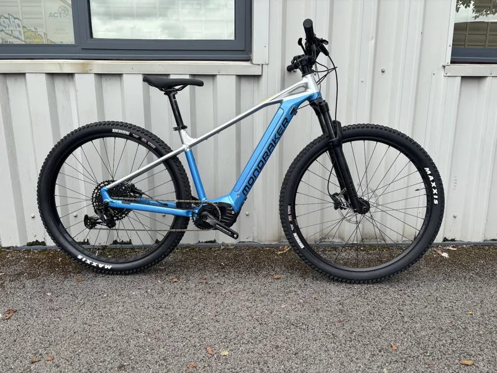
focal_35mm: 26
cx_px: 248
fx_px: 373
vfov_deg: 53.1
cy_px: 186
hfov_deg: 67.3
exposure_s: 1/851
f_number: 1.6
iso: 50
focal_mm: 5.96
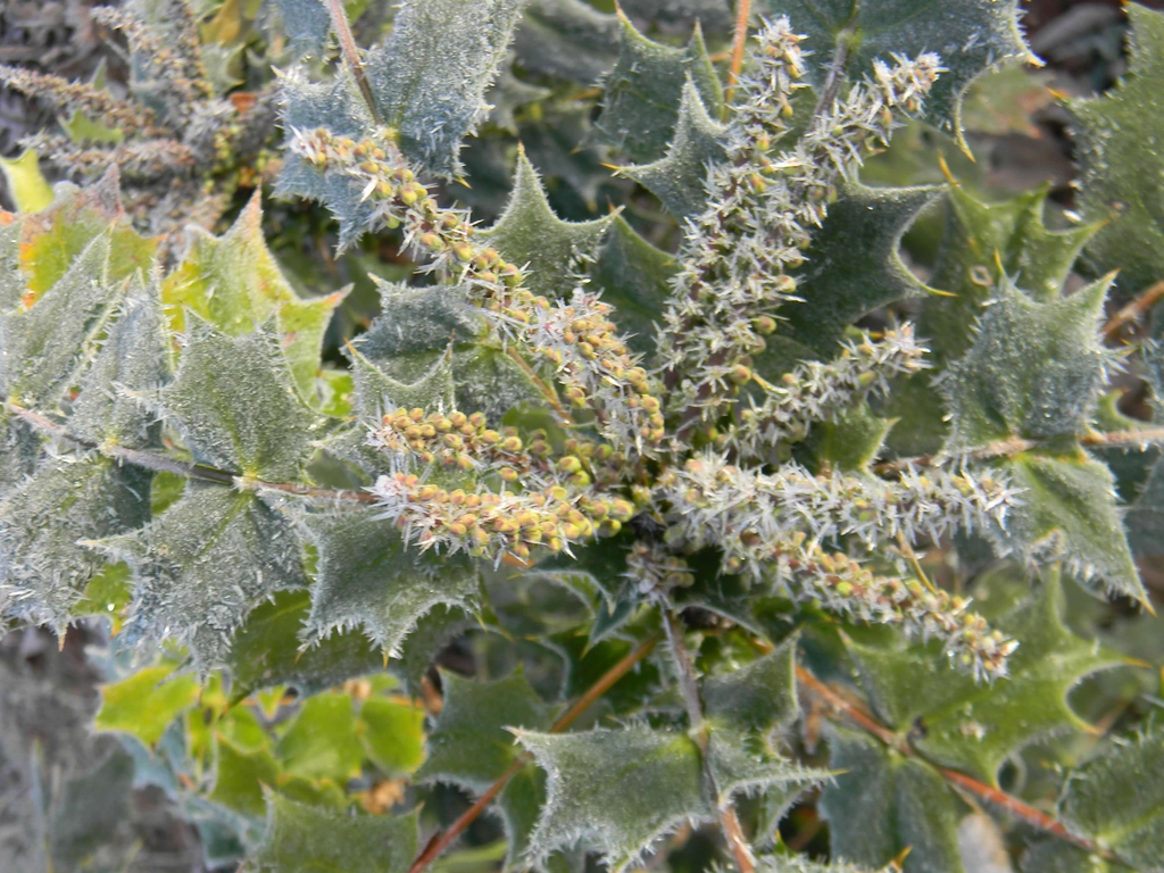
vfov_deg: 34.3
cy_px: 436
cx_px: 582
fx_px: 1412
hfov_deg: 44.8
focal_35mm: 42
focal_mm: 10.1
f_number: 4.1
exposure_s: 1/54.1
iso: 80
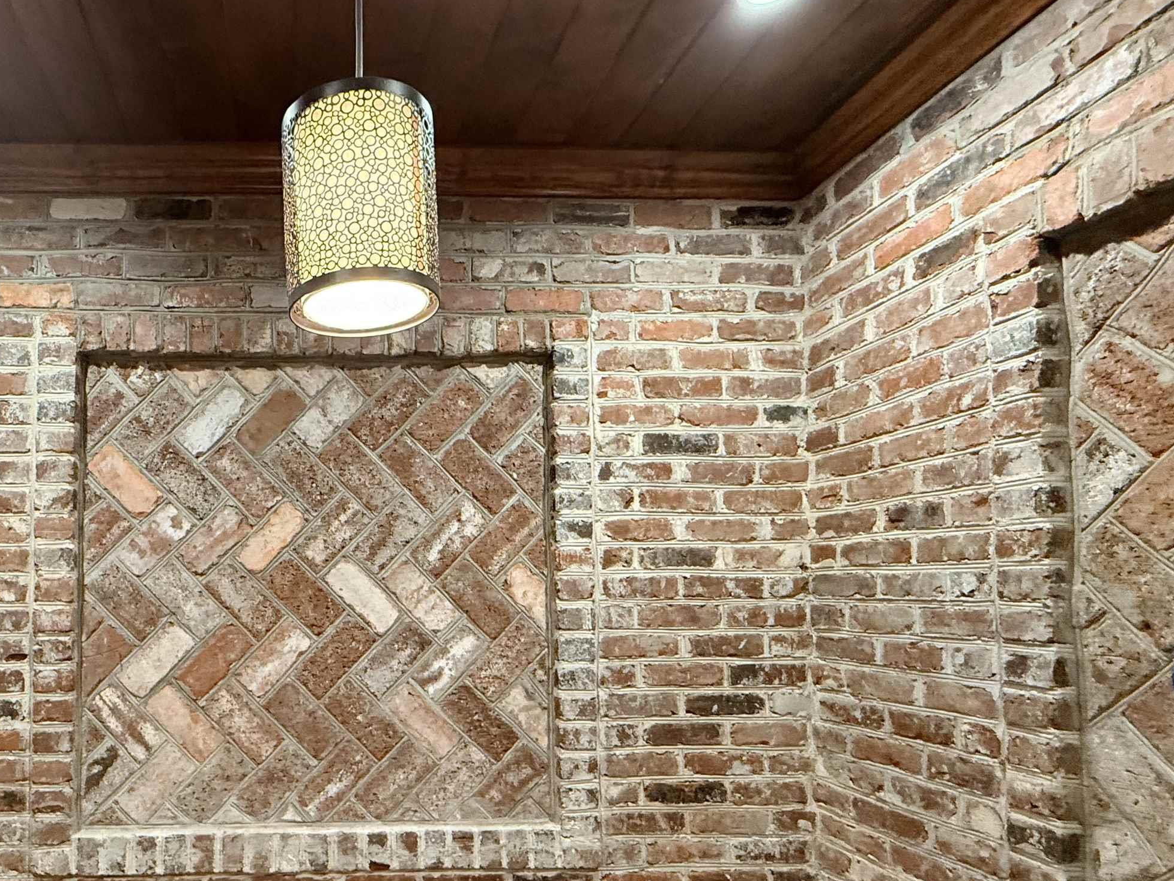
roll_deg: +0.0
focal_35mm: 22
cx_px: 312
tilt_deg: +3.0
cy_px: 561
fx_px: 746
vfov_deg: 60.1
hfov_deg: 71.8
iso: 400
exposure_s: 1/60
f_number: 2.2
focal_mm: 2.22
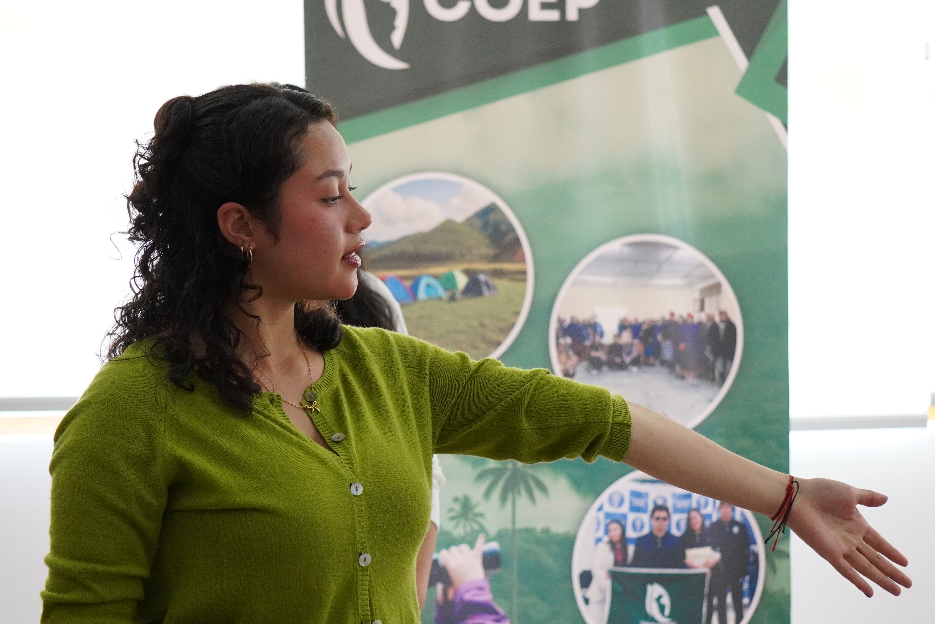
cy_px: 368
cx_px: 432
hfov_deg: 15.7
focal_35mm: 131
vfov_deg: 10.5
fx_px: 3395
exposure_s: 1/250
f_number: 4.5
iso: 1600
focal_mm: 59
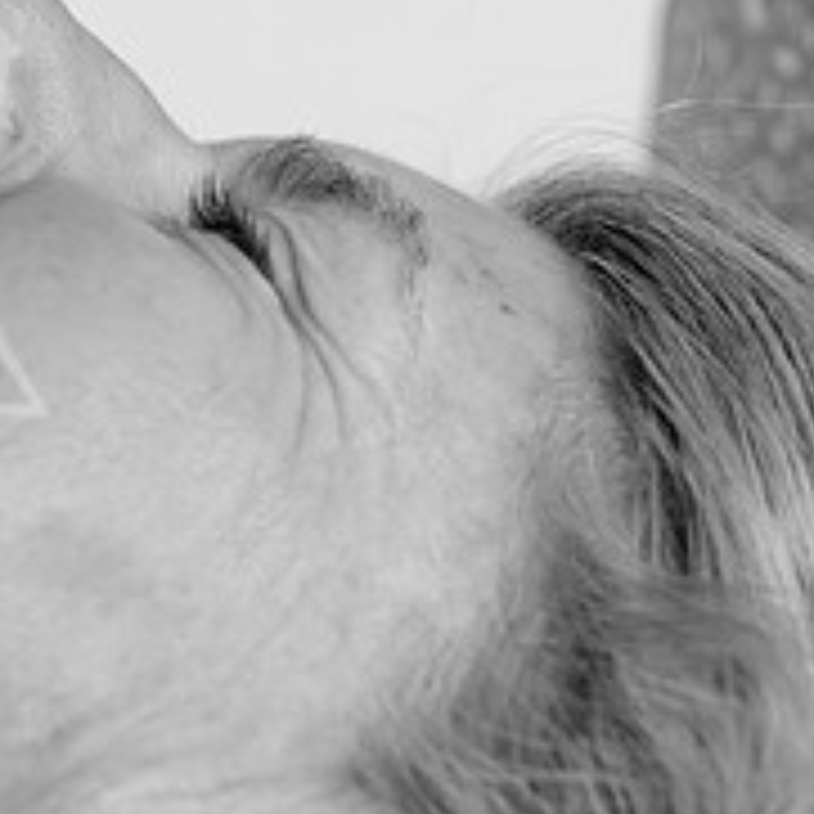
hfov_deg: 12.2
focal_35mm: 136
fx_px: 3618
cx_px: -423
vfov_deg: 12.7
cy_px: 70
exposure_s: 1/200
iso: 640
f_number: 5
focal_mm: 50
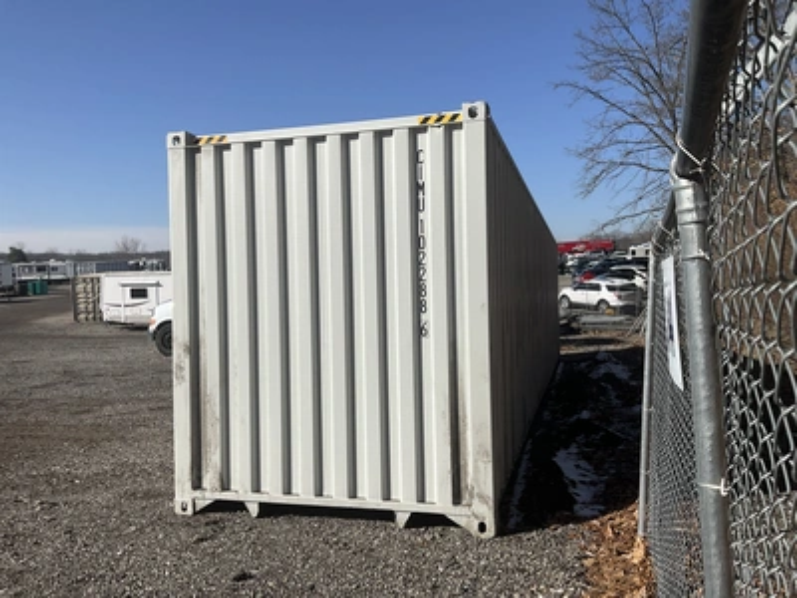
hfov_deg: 61.7
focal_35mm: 29
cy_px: 299
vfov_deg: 48.2
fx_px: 668
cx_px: 398
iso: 25
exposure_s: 1/3125
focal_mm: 3
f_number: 1.8
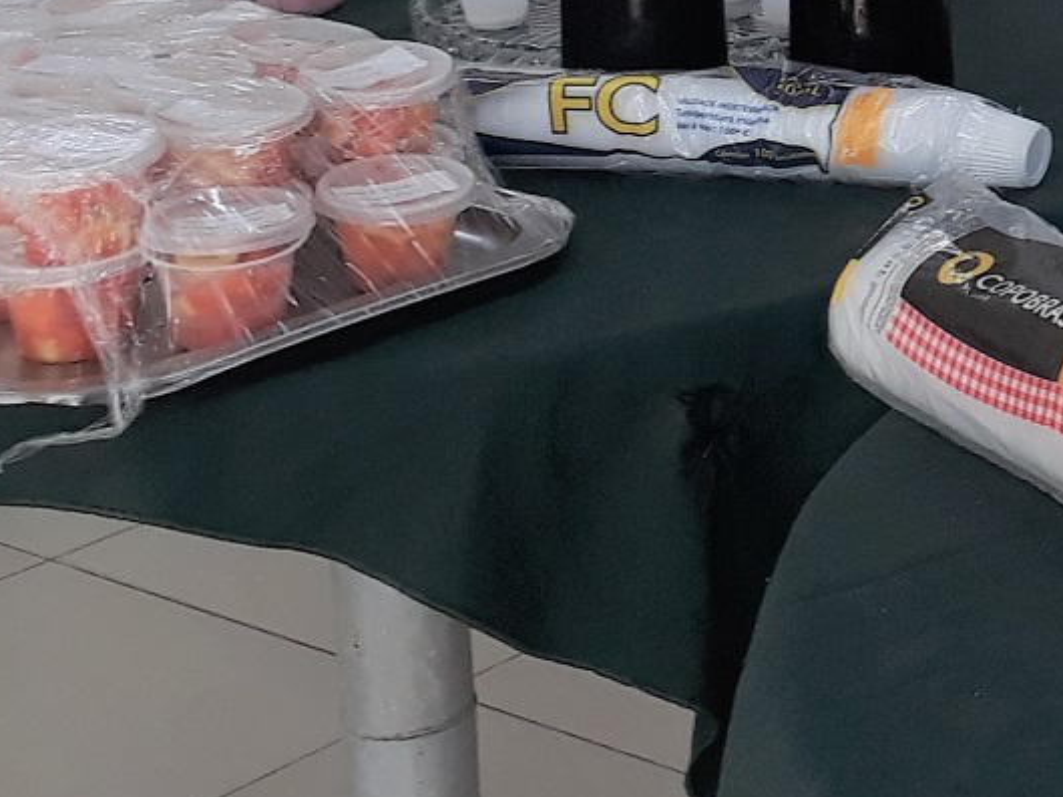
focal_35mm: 102
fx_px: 3133
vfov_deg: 14.0
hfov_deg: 16.9
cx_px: 1730
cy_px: -205
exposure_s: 1/40
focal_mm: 3.6
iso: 50
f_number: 1.9
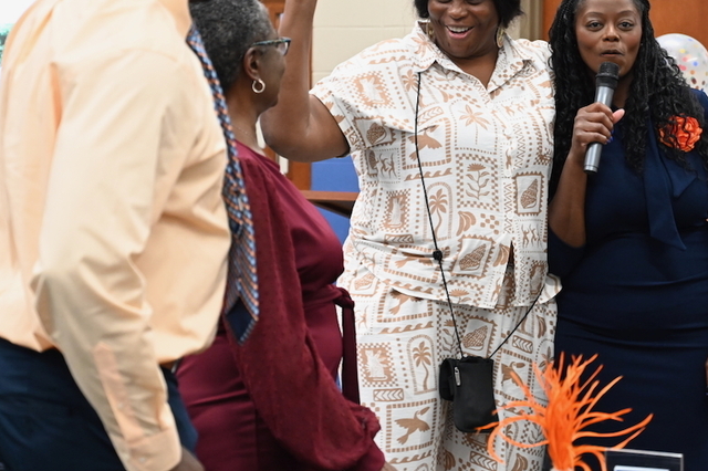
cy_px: 133
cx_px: 402
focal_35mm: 112
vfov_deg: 12.2
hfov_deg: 18.3
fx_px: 2201
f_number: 4
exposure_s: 1/125
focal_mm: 70
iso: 3200
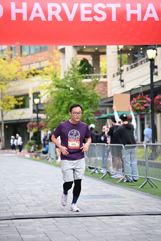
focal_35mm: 97
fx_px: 650
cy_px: 120
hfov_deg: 14.1
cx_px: 80
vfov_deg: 21.0
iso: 640
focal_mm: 97
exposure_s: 1/1600
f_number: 2.8
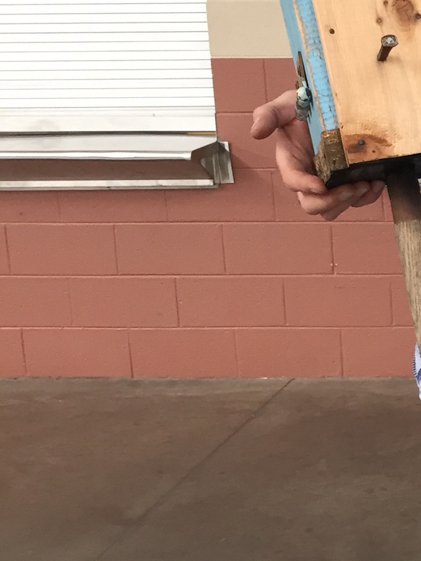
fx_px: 1476
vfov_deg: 21.5
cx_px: 648
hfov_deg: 15.0
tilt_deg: -13.4
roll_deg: +0.7
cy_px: 341
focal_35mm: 91
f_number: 2.2
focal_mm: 4.15
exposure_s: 1/33
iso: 32
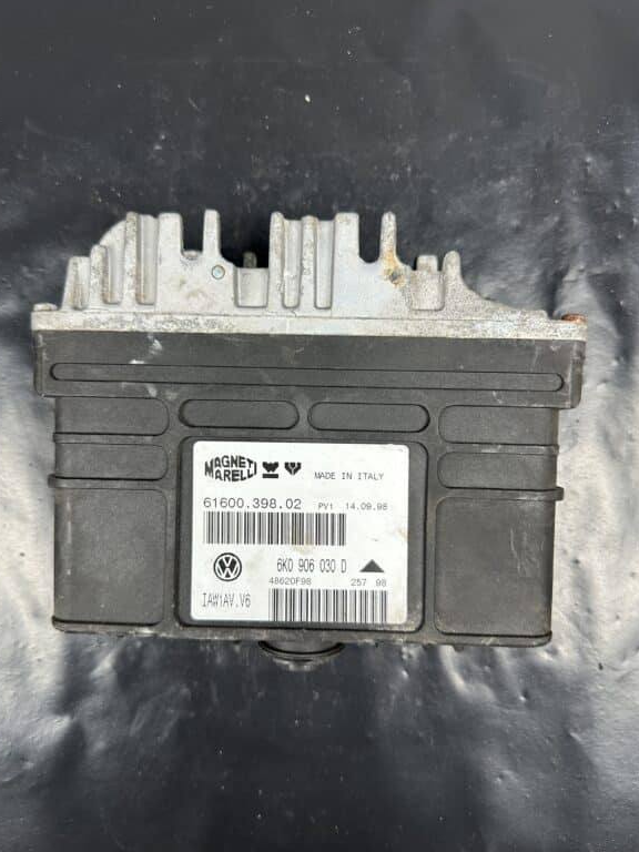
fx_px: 615
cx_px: 317
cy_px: 435
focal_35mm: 25
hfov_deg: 54.9
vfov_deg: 69.4
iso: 160
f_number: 1.78
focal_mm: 6.86
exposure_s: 1/100
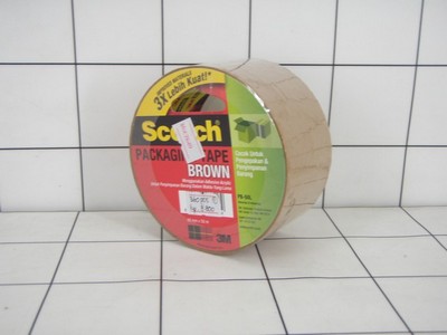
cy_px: 168
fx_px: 659
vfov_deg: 28.6
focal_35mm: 51
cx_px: 224
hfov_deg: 37.5
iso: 80
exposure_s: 1/40
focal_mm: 9.13
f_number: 4
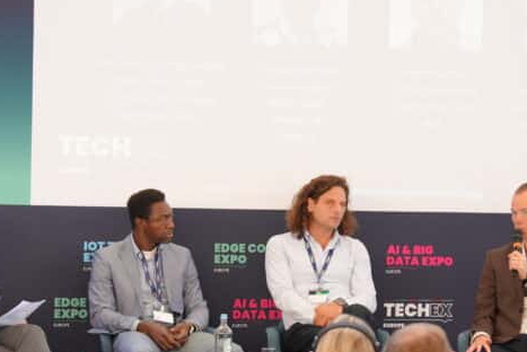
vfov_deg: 9.3
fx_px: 2153
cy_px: 285
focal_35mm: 147
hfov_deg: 14.0
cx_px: 275
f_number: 2.8
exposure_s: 1/125
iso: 320
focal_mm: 67
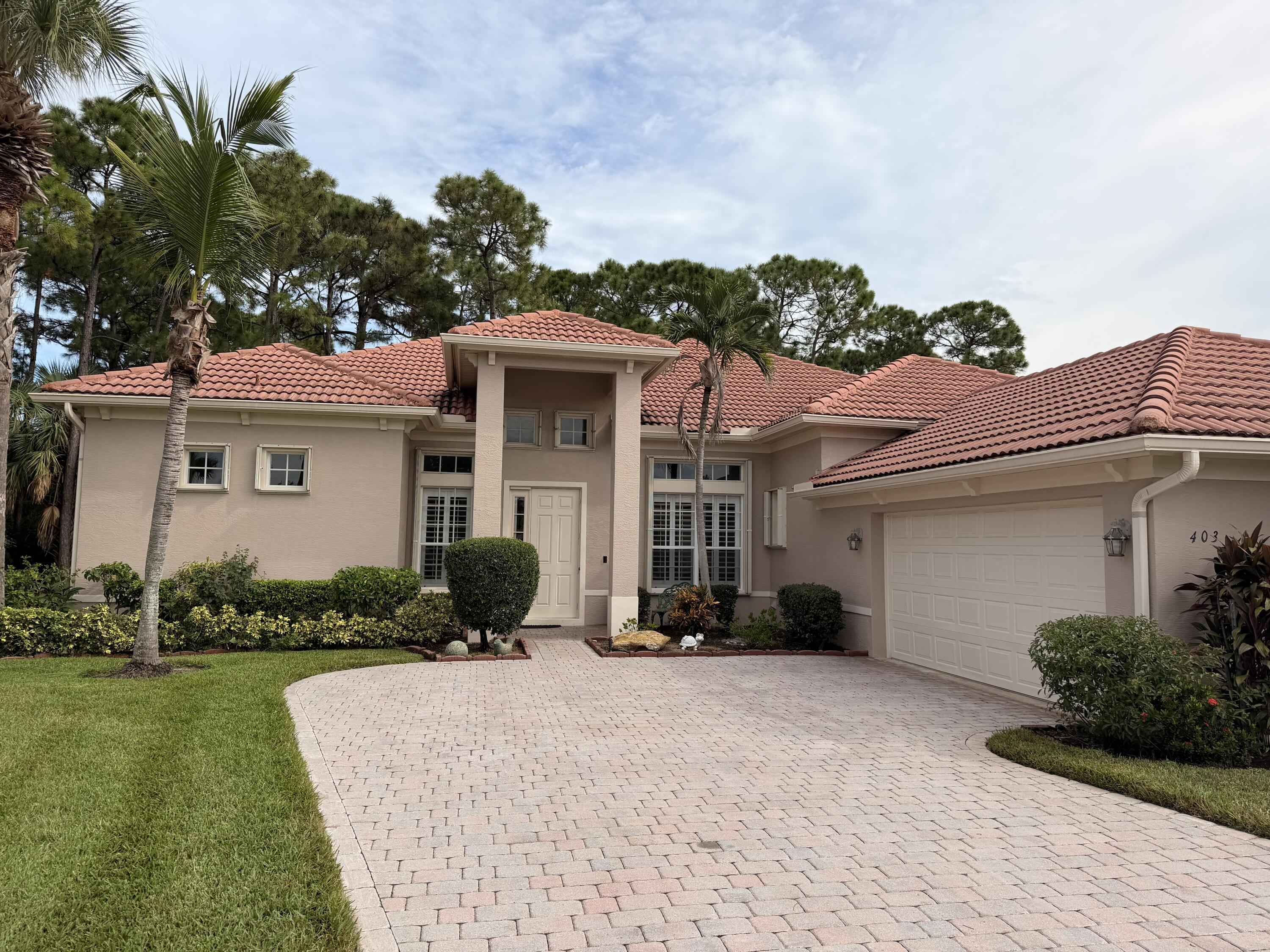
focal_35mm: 24
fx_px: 881
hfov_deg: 71.6
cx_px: 635
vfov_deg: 56.8
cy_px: 476
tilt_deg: +5.3
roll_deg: -0.3
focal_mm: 6.76
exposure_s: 1/4405
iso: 80
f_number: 1.78
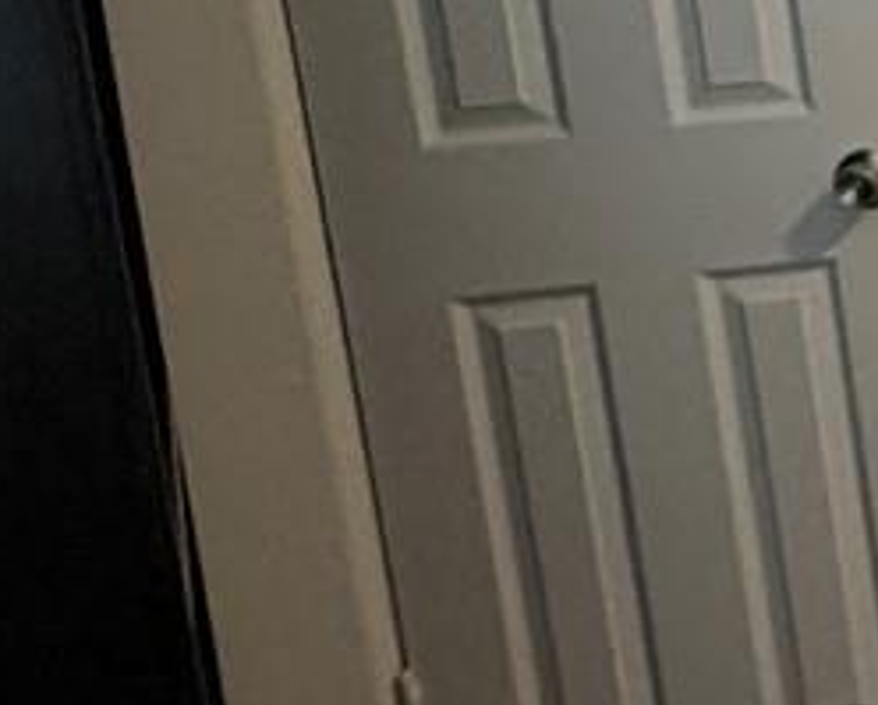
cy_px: -4
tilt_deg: -11.3
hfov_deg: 13.3
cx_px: 2301
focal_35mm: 88
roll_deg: +1.7
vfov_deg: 17.1
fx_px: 2289
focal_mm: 2.22
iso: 200
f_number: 2.2
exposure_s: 1/60
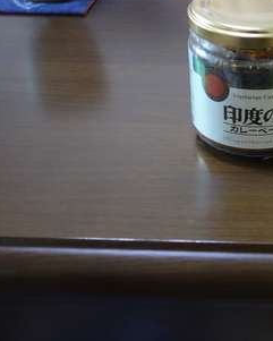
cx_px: 280
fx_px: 676
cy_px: 155
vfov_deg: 28.3
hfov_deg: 21.9
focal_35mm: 67
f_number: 3.2
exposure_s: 1/20
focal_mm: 16.01
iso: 800
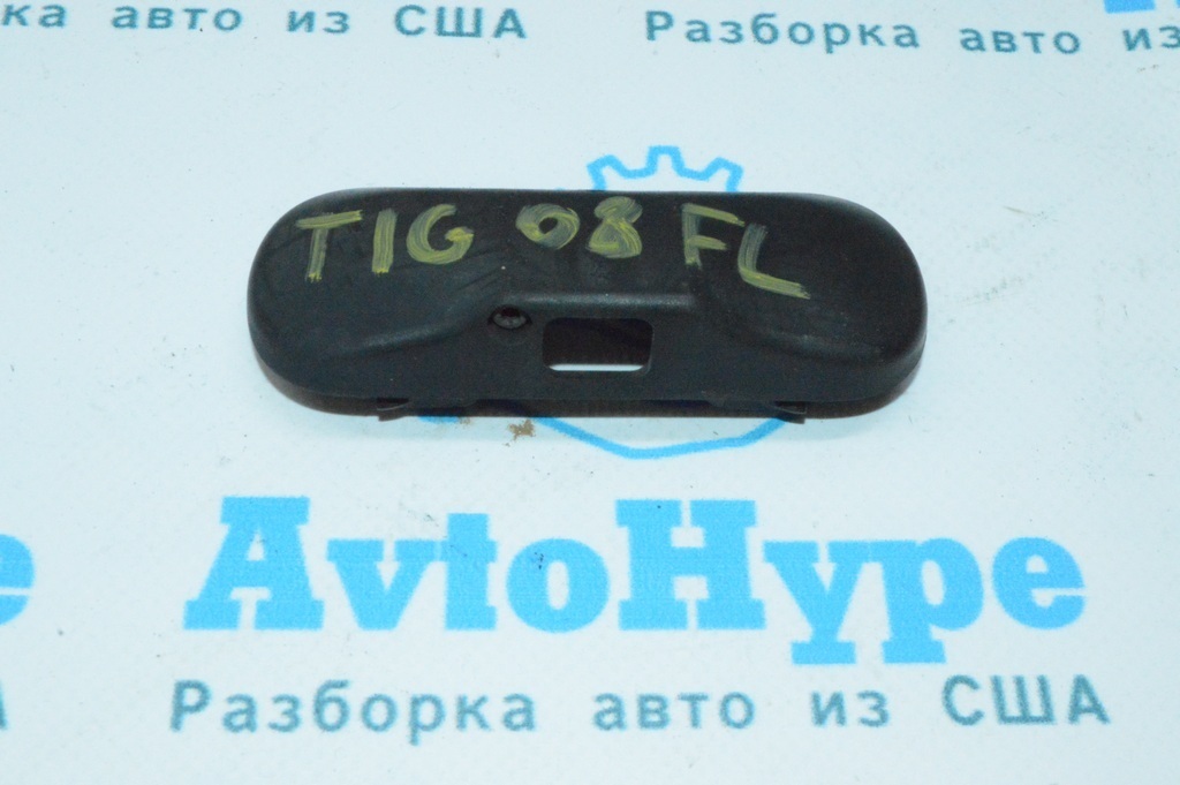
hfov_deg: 38.9
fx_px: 1670
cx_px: 590
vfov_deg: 26.4
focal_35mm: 51
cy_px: 392
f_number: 29
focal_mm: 34
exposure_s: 1/100
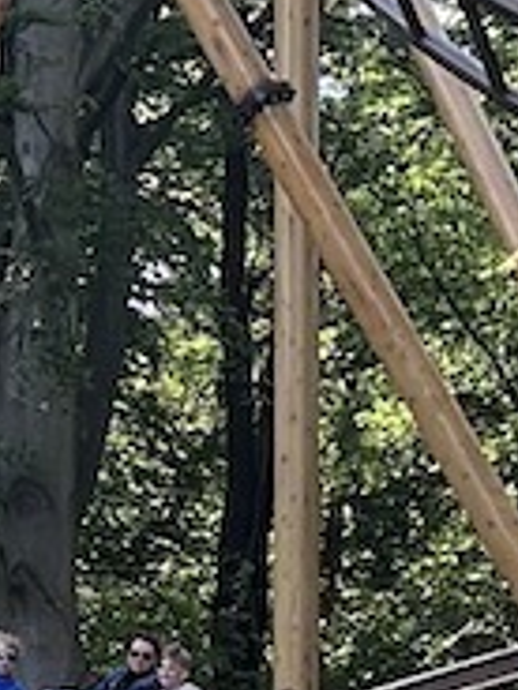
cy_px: 1020
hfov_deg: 8.2
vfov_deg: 10.7
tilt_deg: -1.0
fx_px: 3551
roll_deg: -1.3
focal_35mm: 178
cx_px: 698
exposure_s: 1/763
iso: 64
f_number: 1.5
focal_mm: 5.7
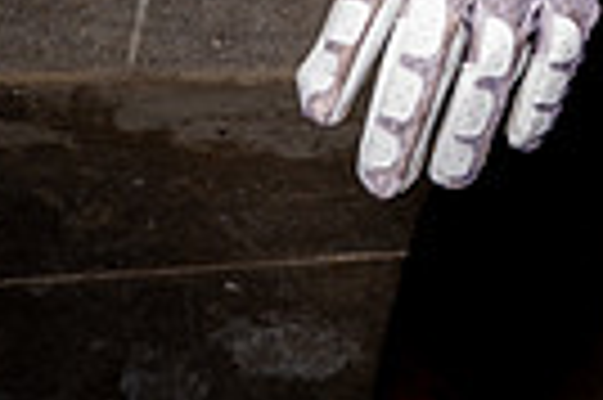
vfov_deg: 10.4
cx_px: 500
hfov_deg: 17.8
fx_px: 1907
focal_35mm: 114
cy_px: -562
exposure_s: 1/250
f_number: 8
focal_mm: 34
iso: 100
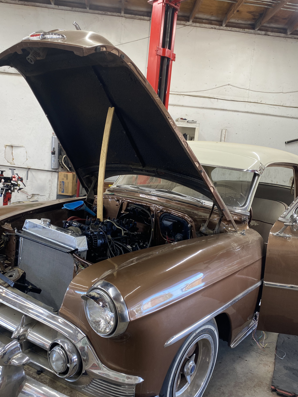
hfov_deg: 48.2
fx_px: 333
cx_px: 145
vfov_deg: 61.7
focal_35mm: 29
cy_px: 201
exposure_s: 1/60
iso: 80
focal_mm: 4.25
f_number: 1.8
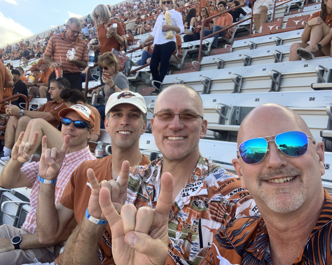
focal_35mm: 34
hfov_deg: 52.8
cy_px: 134
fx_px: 334
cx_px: 169
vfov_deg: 43.4
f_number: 2.2
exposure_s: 1/129
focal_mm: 2.87
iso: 16
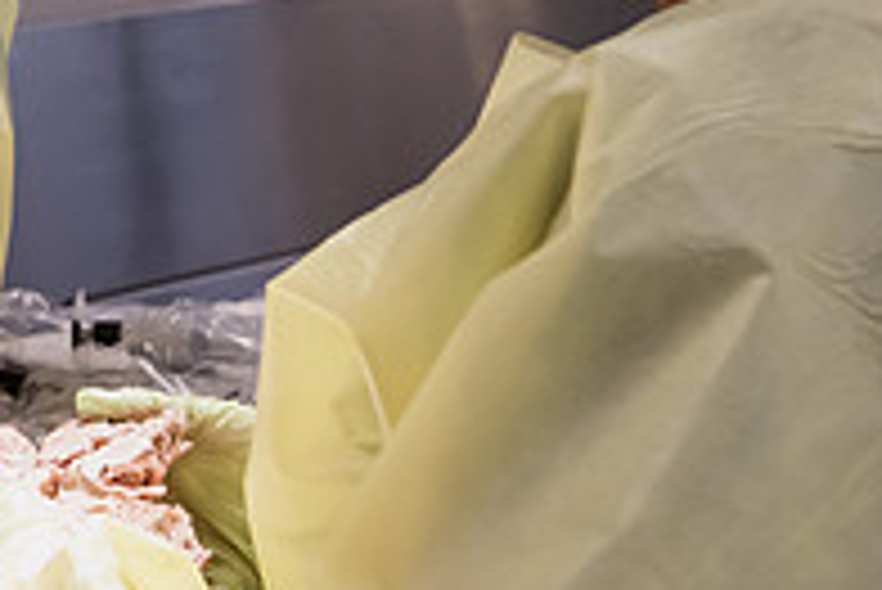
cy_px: 38
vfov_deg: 11.0
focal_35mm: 124
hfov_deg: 15.6
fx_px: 3040
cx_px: -310
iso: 1250
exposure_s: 1/320
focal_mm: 42
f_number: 5
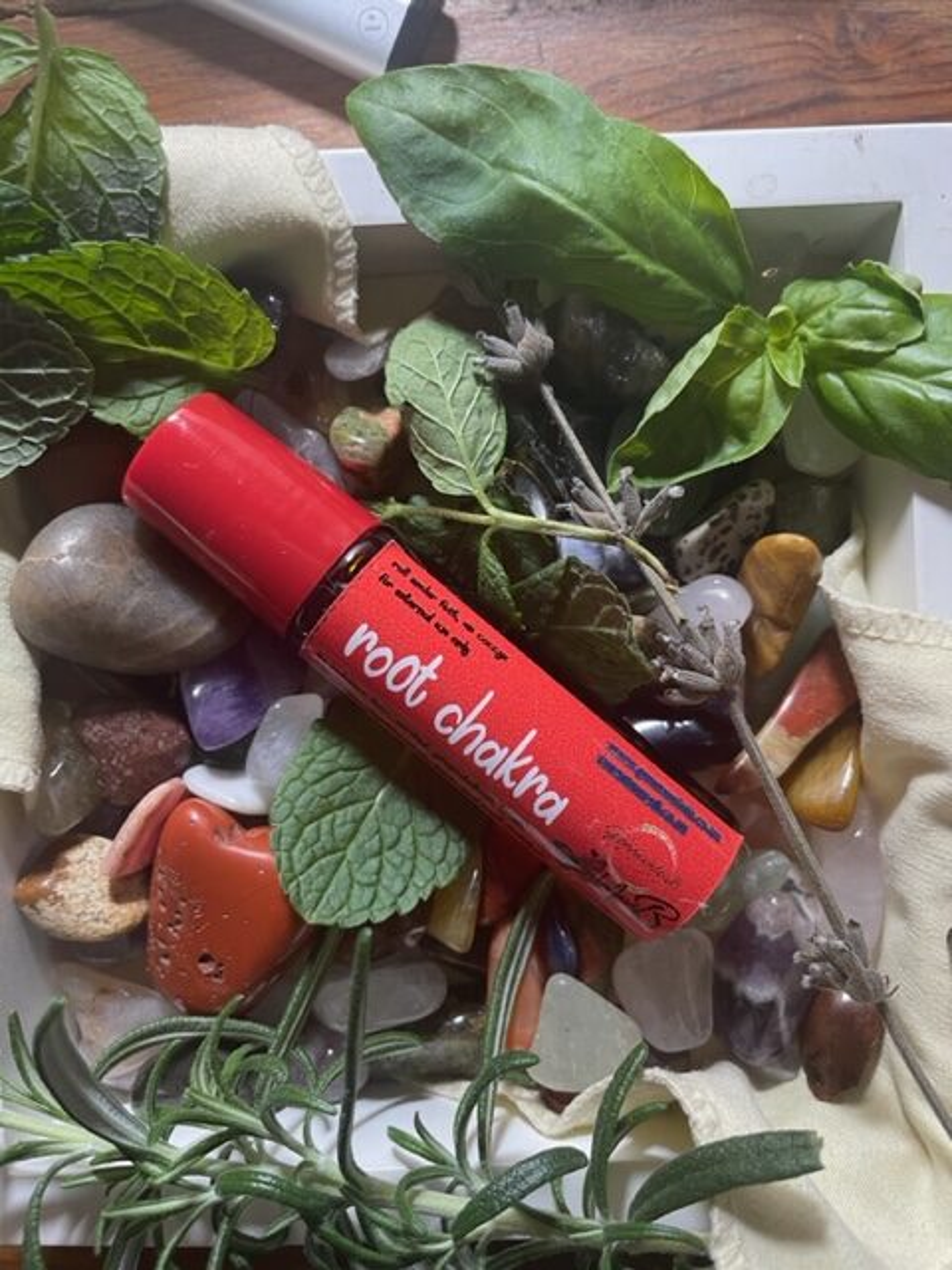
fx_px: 953
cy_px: 635
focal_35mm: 26
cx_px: 476
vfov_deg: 67.3
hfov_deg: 53.1
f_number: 1.6
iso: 125
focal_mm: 4.2
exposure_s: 1/50
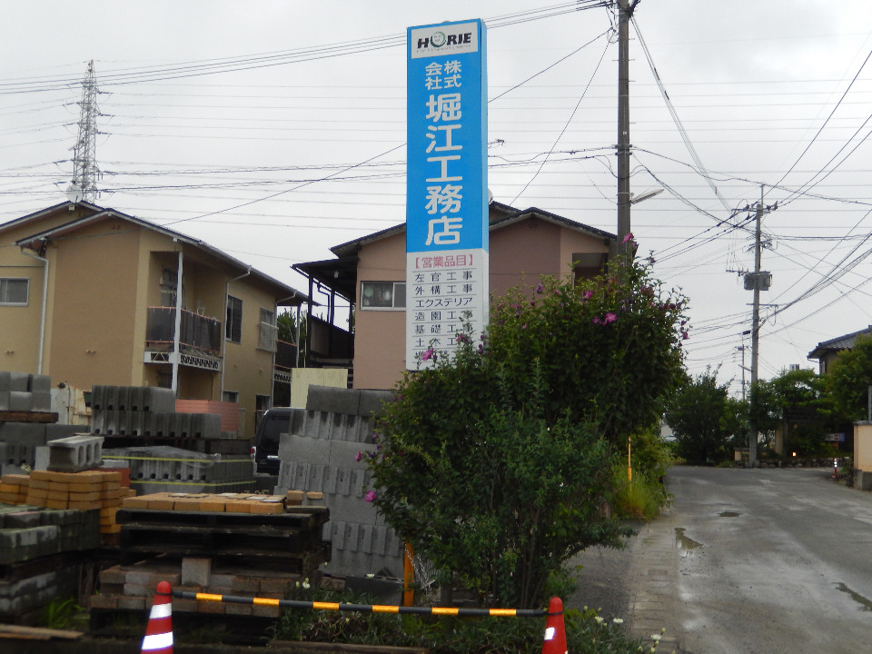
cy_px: 327
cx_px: 436
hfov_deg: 42.1
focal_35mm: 45
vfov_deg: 32.2
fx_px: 1134
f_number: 4.3
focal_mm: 8.1
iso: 180
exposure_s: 1/160
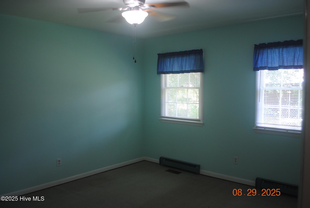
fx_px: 259
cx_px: 155
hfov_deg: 61.9
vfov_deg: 43.7
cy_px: 104
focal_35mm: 30
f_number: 3.8
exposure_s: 1/30
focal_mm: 20
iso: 250
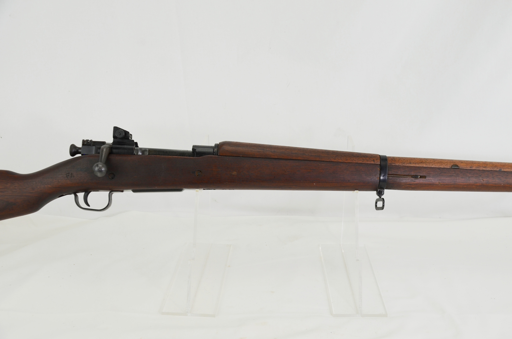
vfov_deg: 28.8
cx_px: 256
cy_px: 170
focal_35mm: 46
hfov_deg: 42.4
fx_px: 660
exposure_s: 1/125
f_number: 5.6
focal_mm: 31
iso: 320
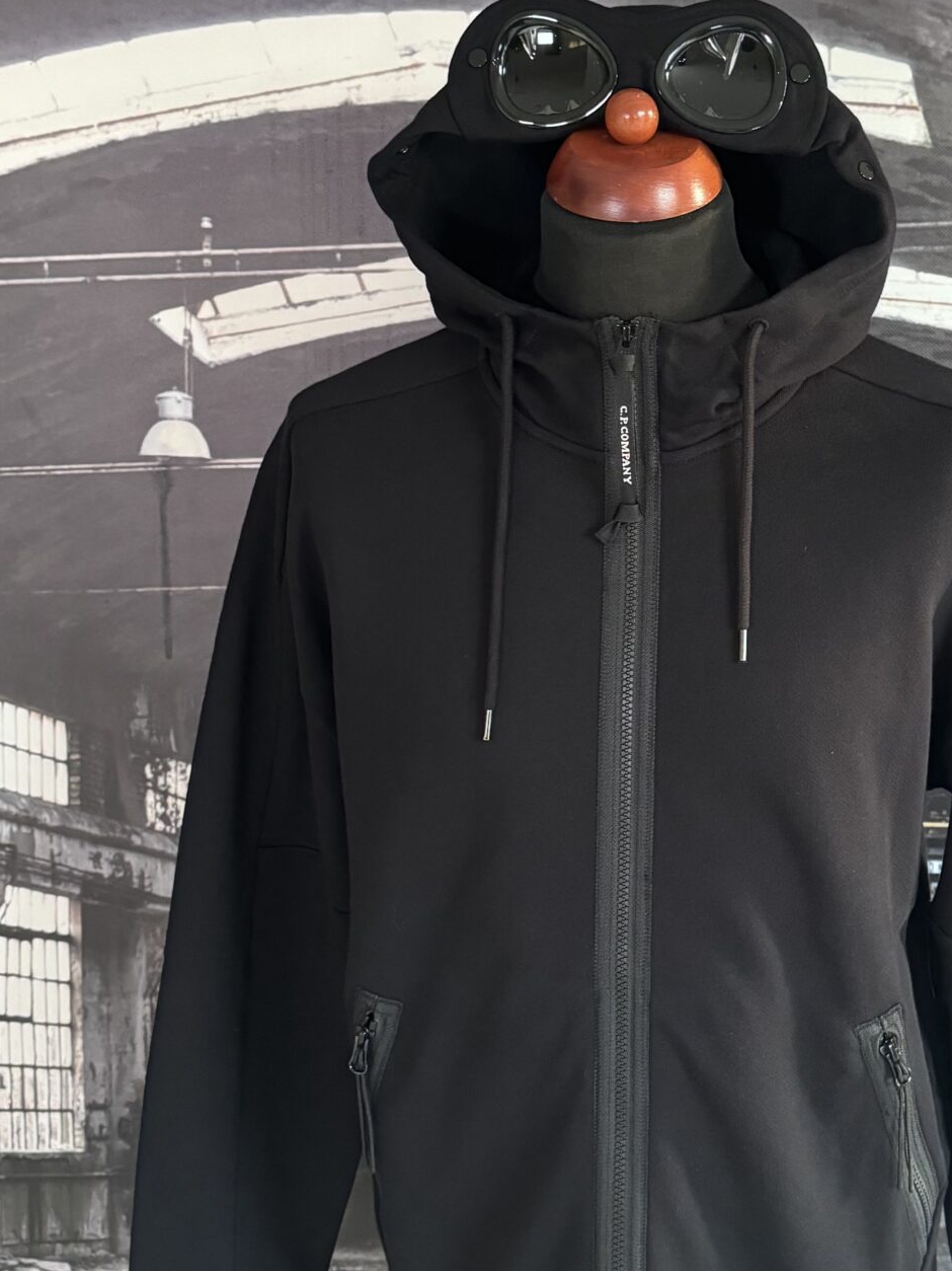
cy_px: 497
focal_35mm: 49
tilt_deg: -11.8
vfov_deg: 38.7
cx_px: 711
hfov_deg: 29.2
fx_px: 1797
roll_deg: -1.3
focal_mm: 6.76
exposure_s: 1/60
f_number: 1.78
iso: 640
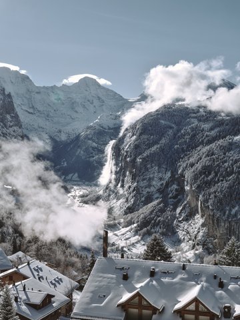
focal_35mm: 51
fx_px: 471
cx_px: 120
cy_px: 160
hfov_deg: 28.6
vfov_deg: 37.5
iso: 500
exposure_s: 1/125
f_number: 22
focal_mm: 64
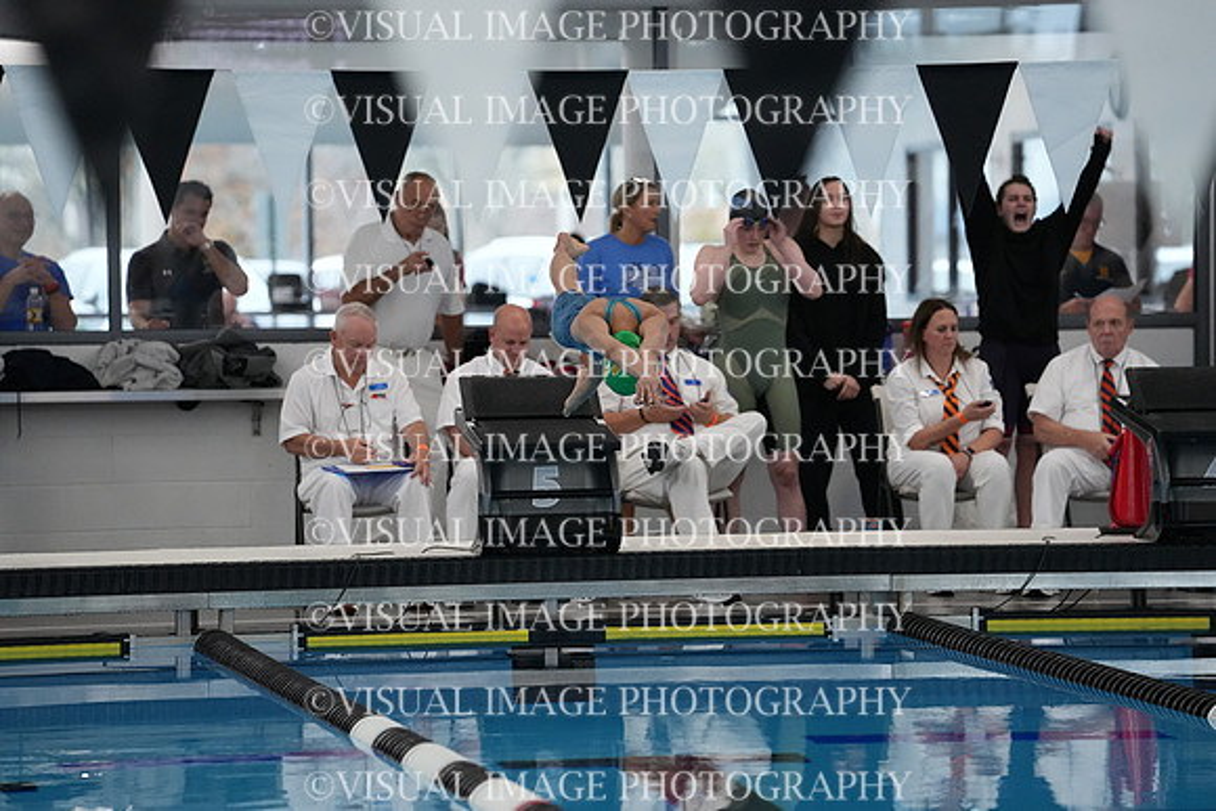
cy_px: 406
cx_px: 608
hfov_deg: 10.3
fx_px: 6757
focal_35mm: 200
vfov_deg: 6.9
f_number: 4
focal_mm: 200
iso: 6400
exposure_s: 1/2000
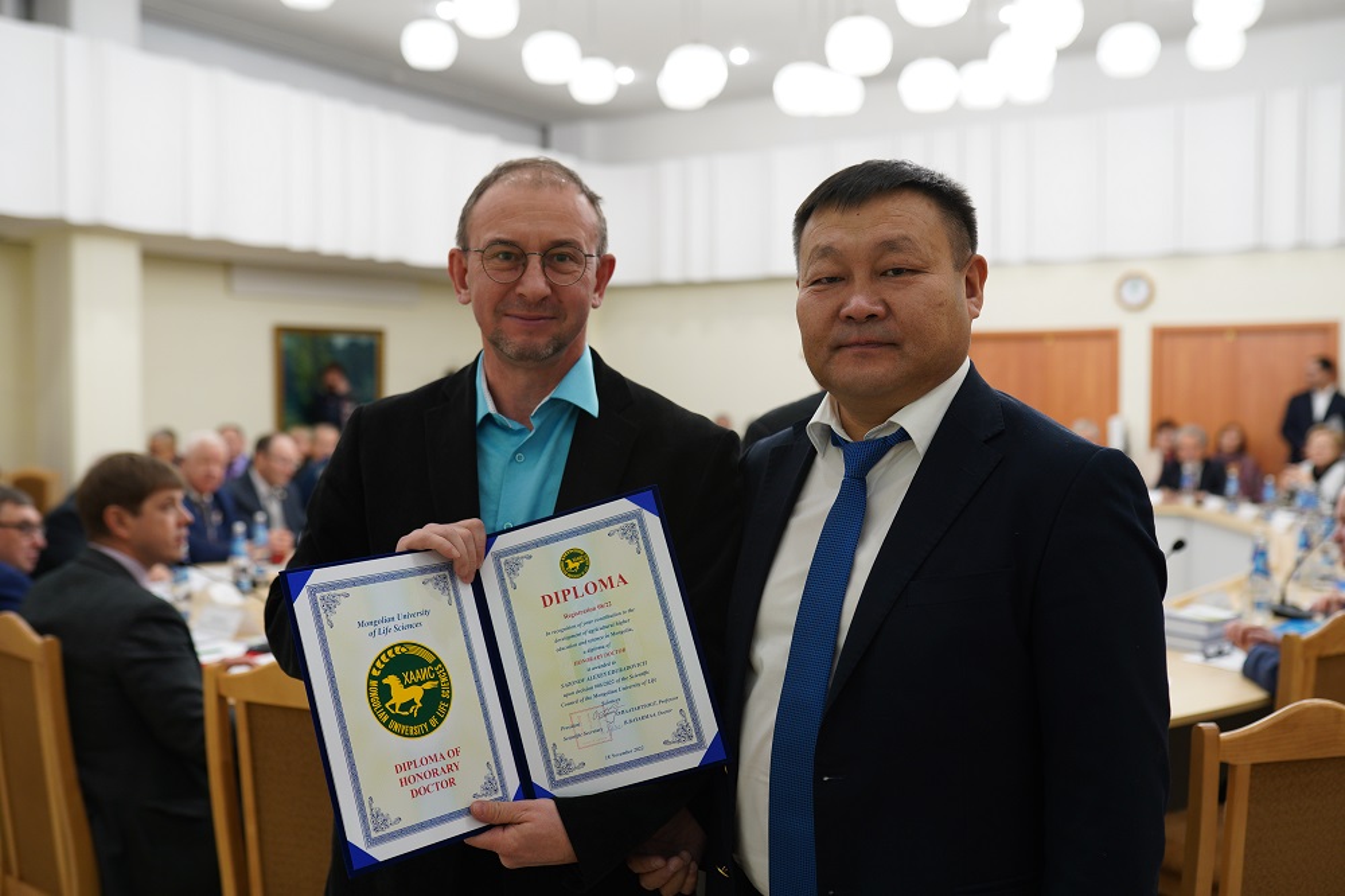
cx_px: 672
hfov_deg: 54.5
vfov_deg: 37.8
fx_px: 1307
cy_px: 448
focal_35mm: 35
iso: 640
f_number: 2.5
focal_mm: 35
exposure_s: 1/80
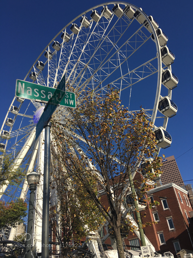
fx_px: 216
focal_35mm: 29
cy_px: 129
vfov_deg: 61.7
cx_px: 96
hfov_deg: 48.2
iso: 25
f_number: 2.2
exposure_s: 1/1748
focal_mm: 4.15
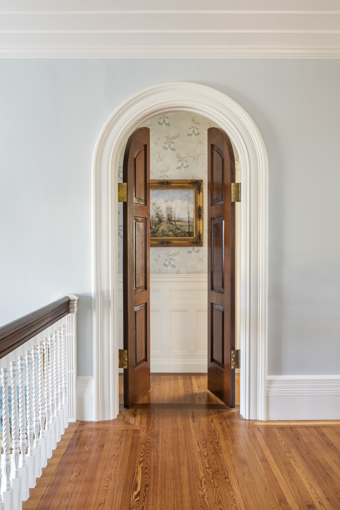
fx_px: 439
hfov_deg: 42.3
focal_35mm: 31
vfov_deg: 60.3
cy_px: 255
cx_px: 170
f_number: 10
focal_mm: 31
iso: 100
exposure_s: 4
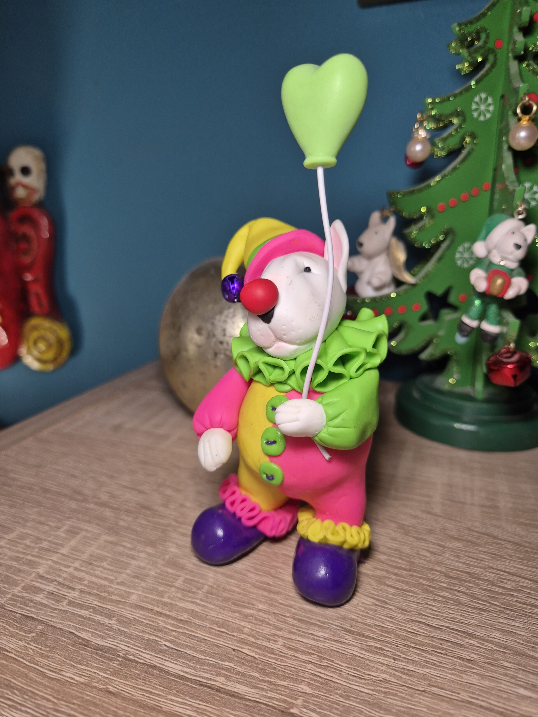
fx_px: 477
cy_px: 358
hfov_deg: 58.9
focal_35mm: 23
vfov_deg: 73.9
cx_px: 269
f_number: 1.8
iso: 125
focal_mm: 5.4
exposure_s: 1/180
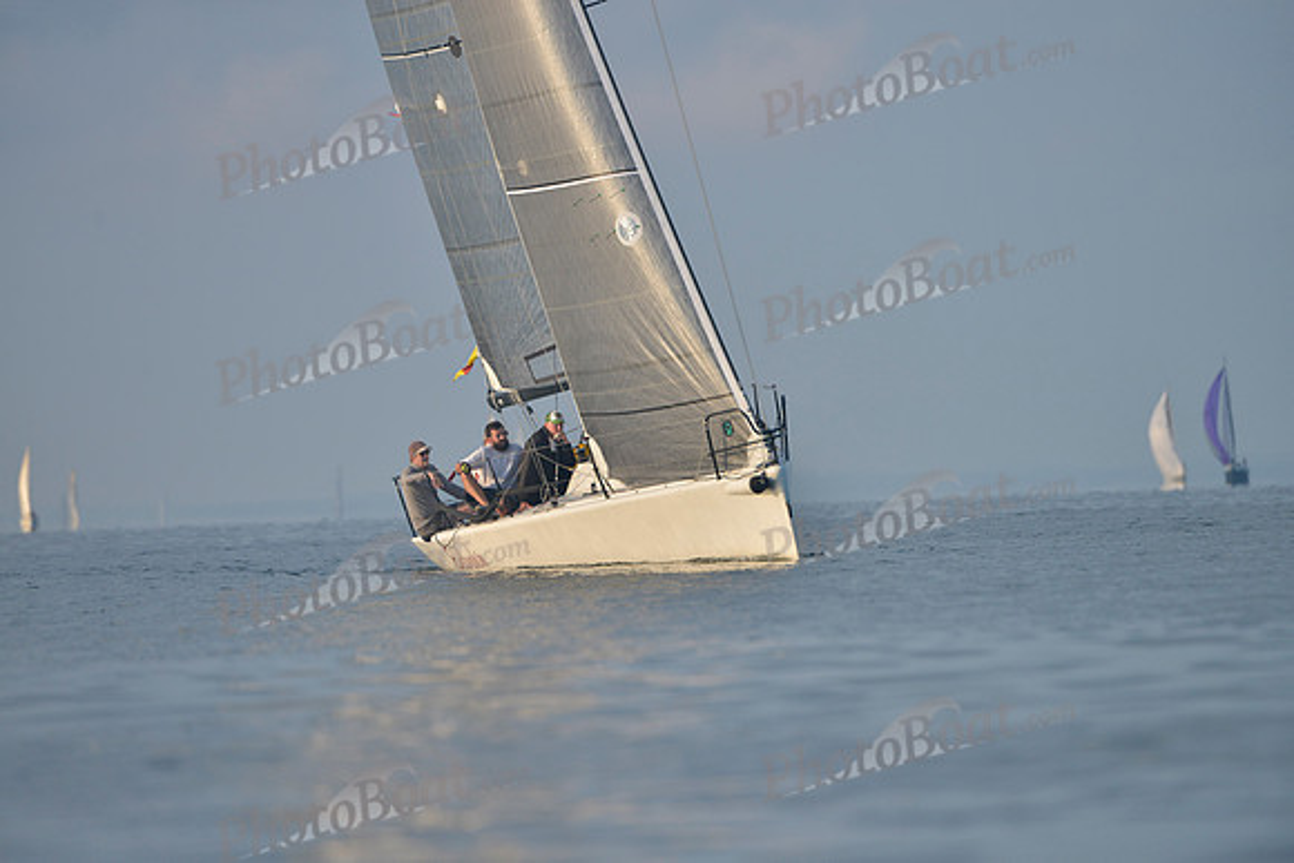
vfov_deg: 3.4
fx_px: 14380
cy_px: 432
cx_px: 647
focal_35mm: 400
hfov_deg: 5.2
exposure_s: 1/1250
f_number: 5.6
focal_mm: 400
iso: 280
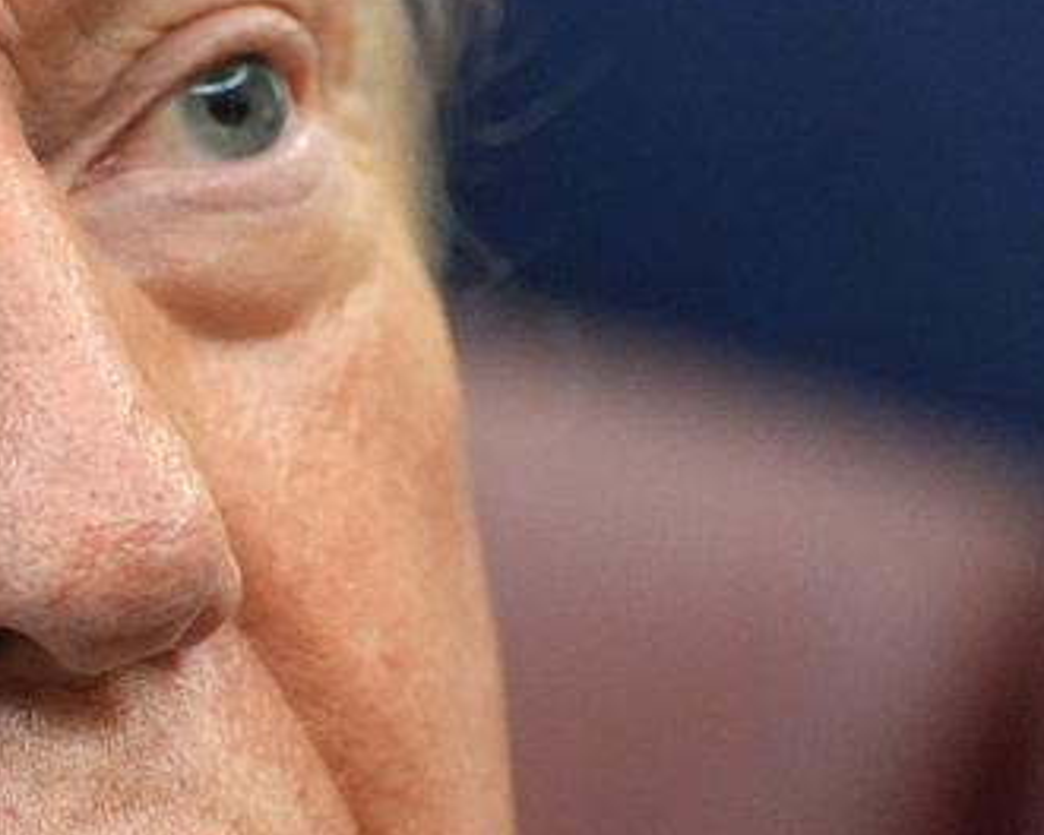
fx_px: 27036
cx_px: -437
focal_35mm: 875
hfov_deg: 2.2
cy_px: 281
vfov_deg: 1.8
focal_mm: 200
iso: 4000
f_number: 2.8
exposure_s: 1/400
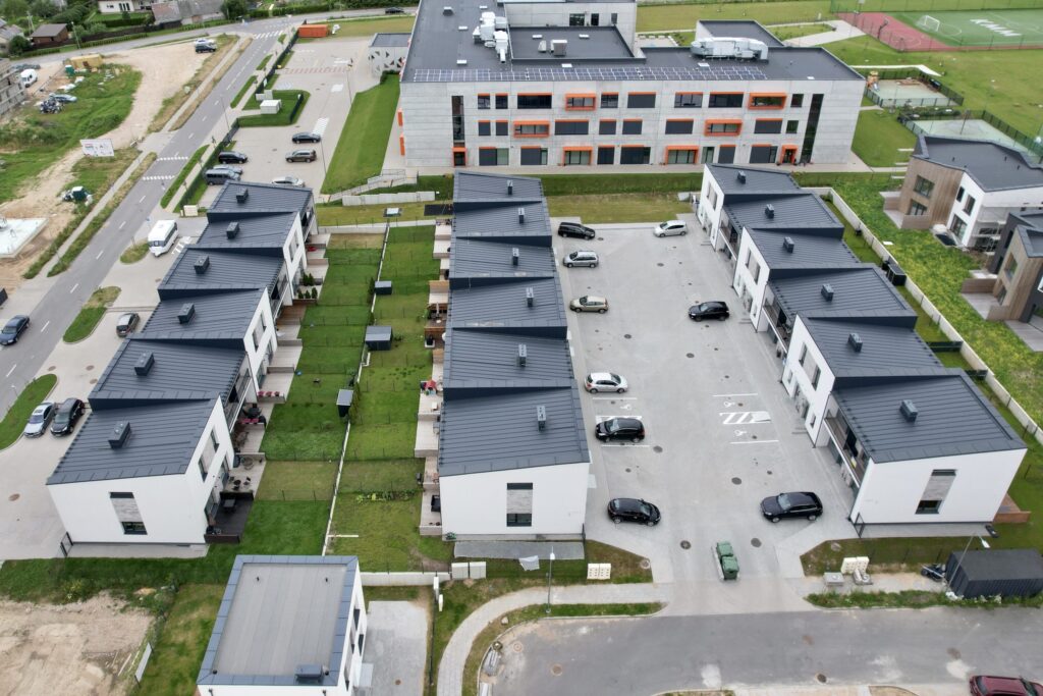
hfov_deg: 78.6
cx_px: 522
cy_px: 348
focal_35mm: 22
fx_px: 637
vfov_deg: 57.2
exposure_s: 1/725
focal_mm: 8.38
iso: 110
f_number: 2.8
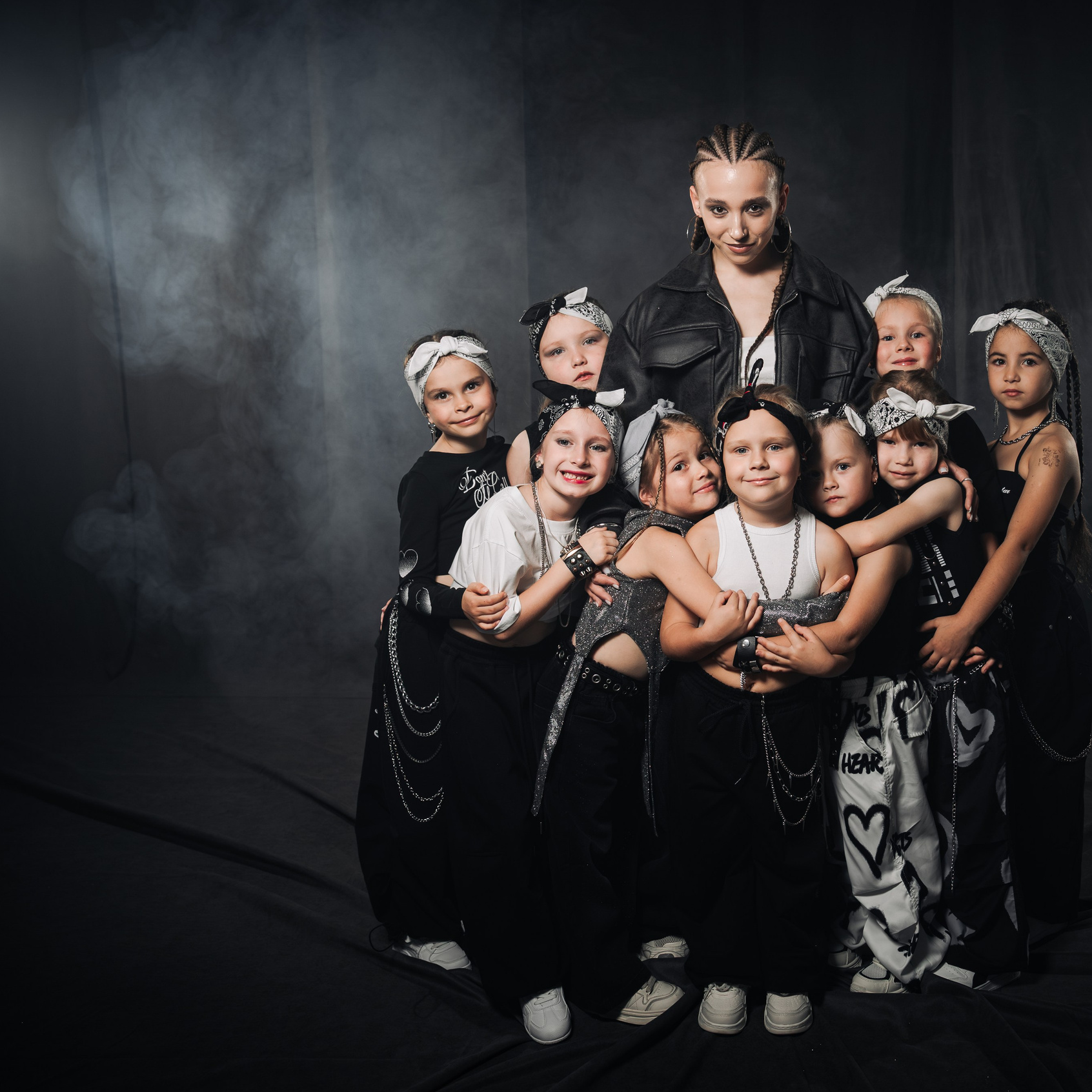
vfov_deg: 46.0
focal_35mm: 36
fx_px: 1285
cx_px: 753
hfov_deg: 45.2
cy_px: 544
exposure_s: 1/125
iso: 400
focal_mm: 28
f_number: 4
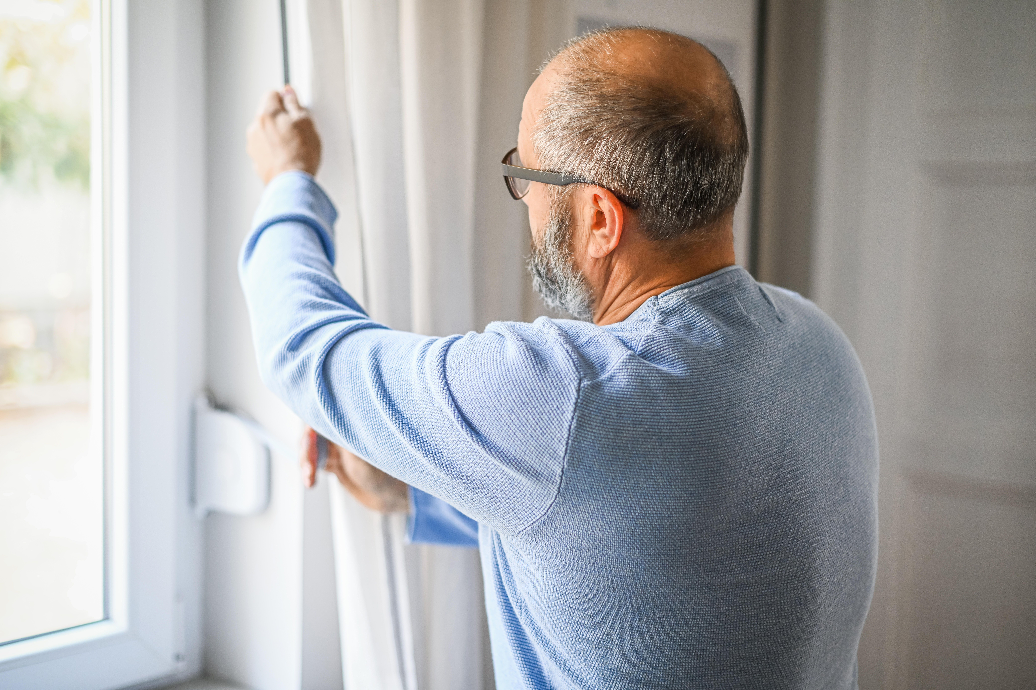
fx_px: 1439
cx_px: 518
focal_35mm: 50
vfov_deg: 27.0
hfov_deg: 39.6
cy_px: 345
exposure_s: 1/125
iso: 640
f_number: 2
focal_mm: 50
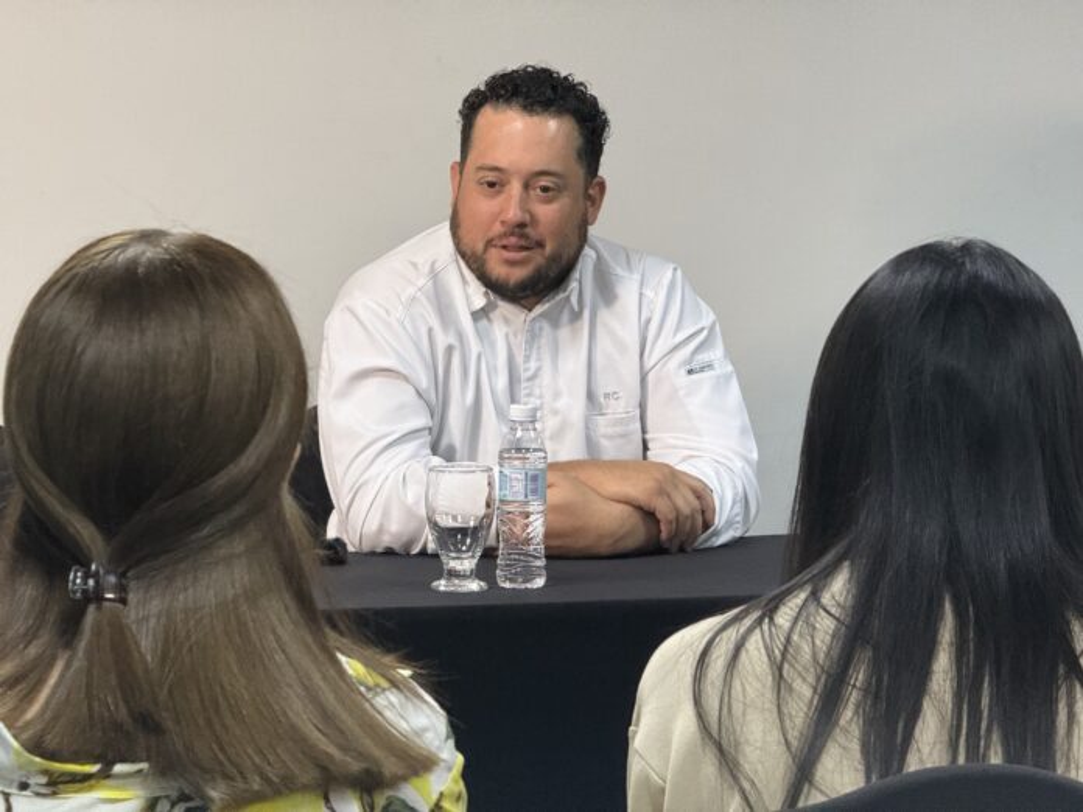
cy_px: 406
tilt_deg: -4.8
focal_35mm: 120
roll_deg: -0.5
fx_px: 3754
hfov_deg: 16.4
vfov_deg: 12.3
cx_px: 542
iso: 500
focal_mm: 15.66
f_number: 2.8
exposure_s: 1/60
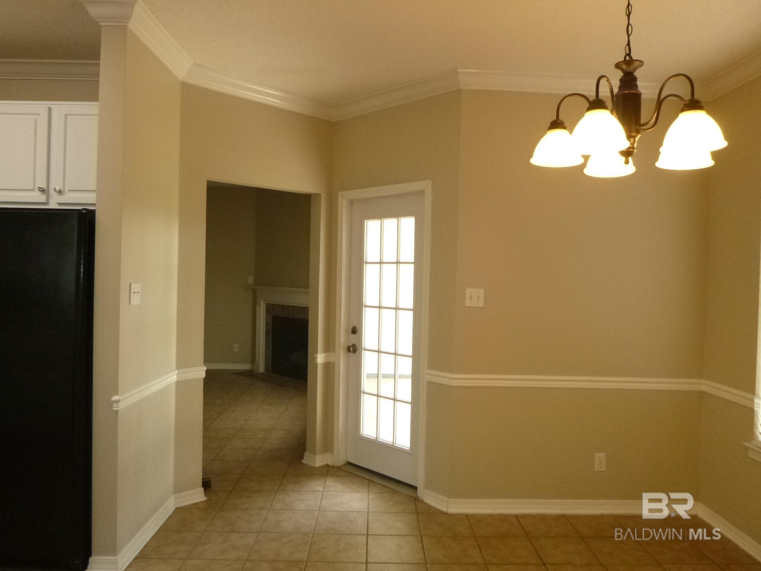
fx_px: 550
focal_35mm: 25
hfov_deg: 69.4
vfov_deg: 54.9
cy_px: 286
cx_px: 380
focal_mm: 4.5
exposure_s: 1/60
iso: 320
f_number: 3.9
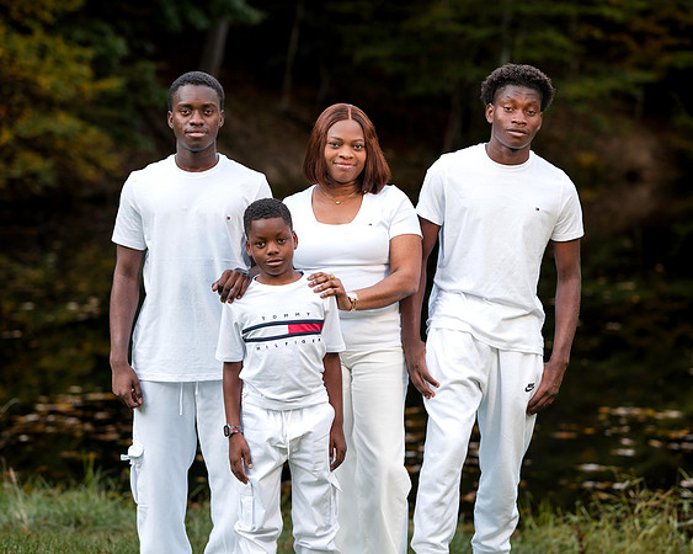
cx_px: 337
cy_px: 258
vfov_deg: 14.4
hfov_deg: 18.0
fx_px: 2191
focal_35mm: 107
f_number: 2.5
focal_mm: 85
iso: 50
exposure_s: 1/100
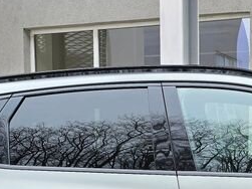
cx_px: 229
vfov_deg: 15.4
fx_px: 684
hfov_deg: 20.4
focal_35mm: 94
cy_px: 199
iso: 40
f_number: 1.7
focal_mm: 6.3
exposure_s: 1/100
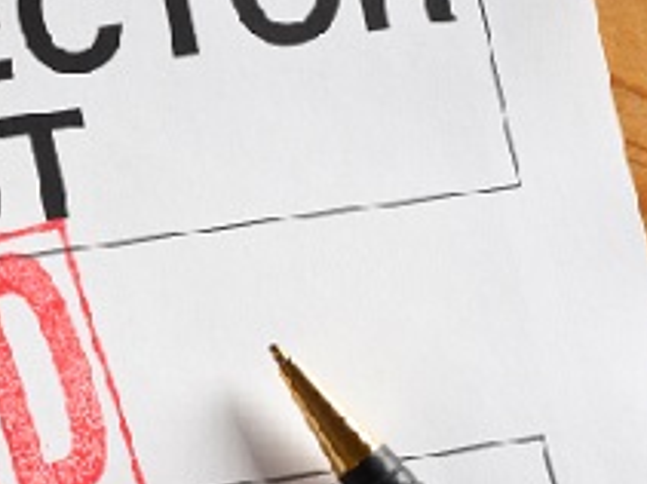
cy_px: 345
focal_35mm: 148
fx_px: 2765
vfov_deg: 10.0
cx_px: -74
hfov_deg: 13.1
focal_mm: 50
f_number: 8
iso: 200
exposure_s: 1/60
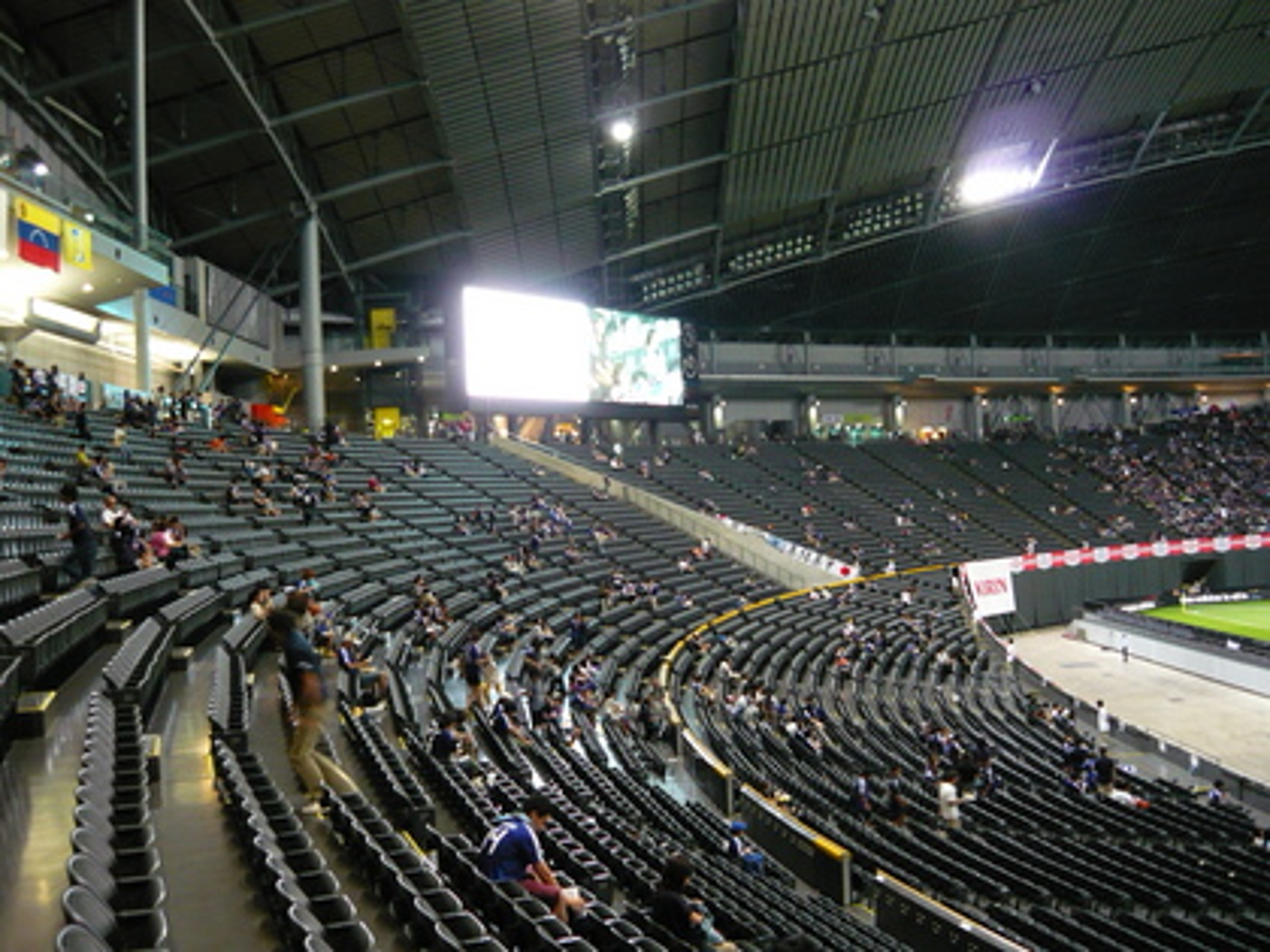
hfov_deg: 55.4
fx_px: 1211
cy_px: 476
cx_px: 635
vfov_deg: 42.9
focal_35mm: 33
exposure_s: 1/8
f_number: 2.8
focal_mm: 5.5
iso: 400
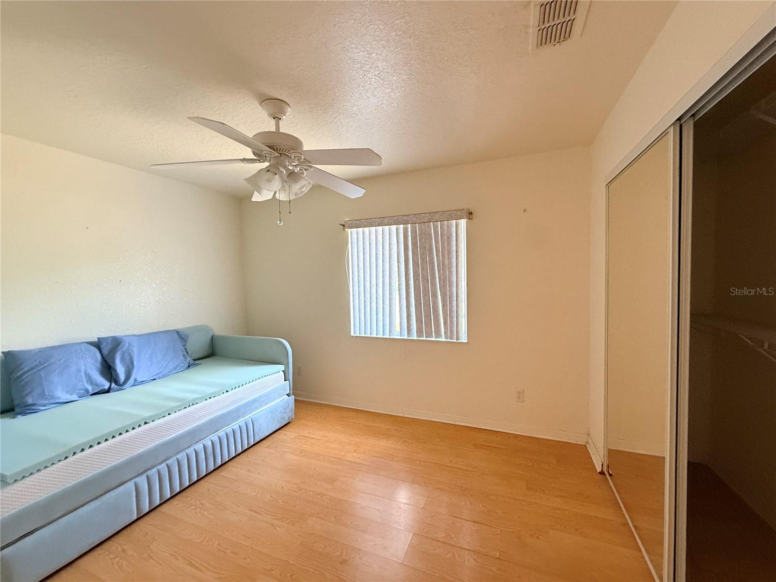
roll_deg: +1.3
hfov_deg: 102.1
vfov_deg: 85.7
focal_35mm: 14
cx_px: 388
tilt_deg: -2.1
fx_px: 314
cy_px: 291
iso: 500
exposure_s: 1/60
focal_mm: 2.22
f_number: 2.2
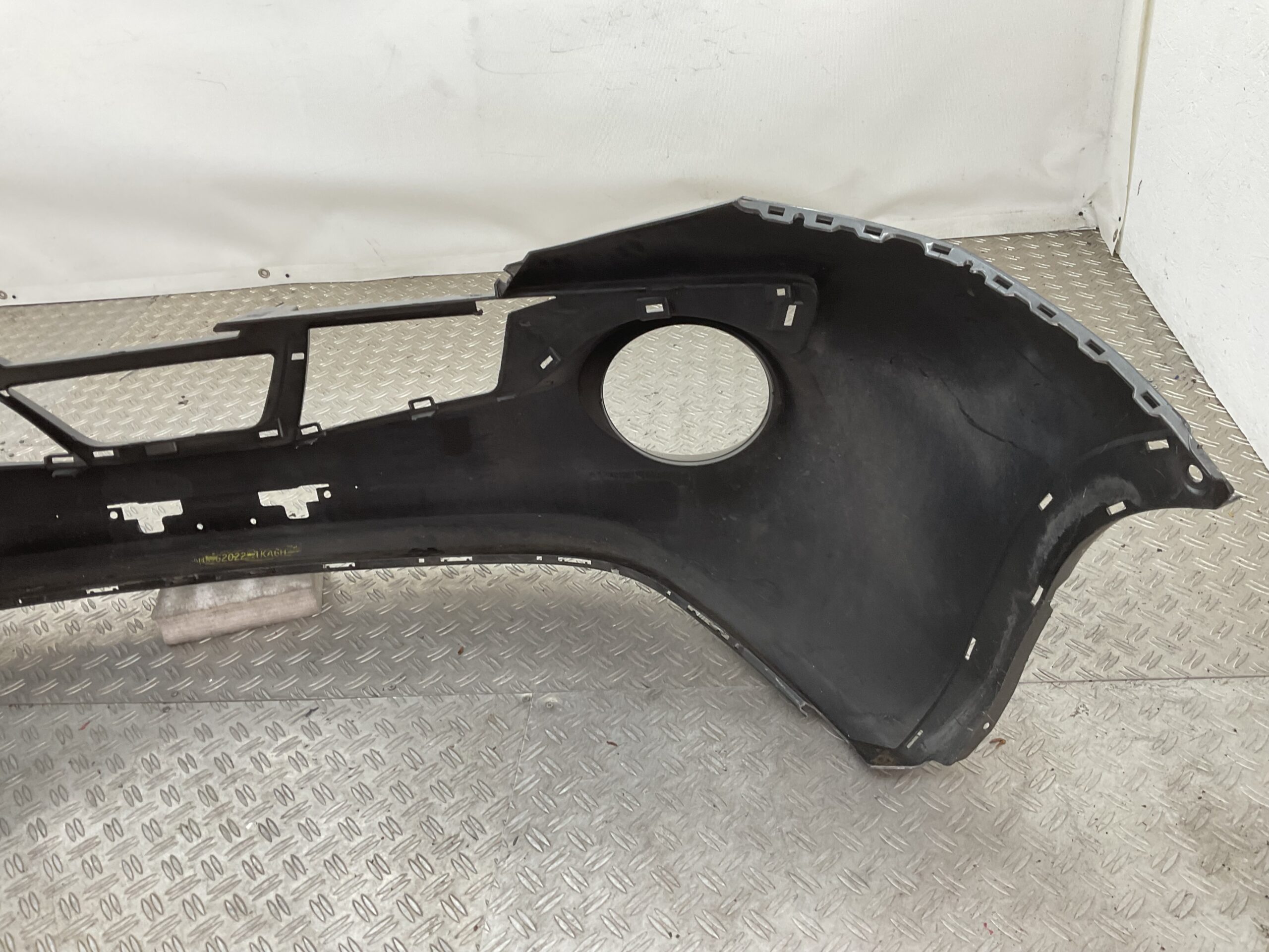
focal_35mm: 29
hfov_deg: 61.7
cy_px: 476
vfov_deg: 48.2
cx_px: 634
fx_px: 1063
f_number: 1.8
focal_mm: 3
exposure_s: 1/100
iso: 32
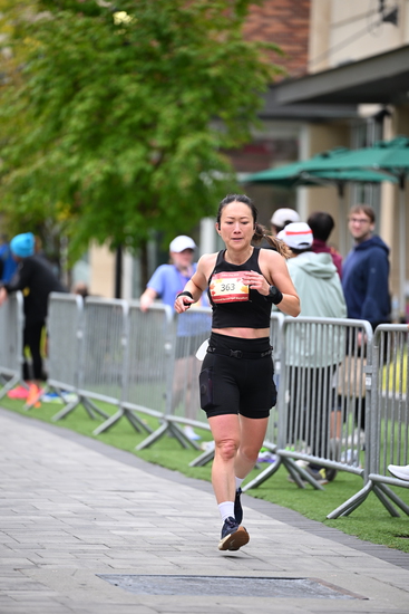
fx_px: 3406
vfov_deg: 10.3
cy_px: 307
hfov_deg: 6.9
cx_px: 204
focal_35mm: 200
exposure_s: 1/2000
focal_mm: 200
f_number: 2.8
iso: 640
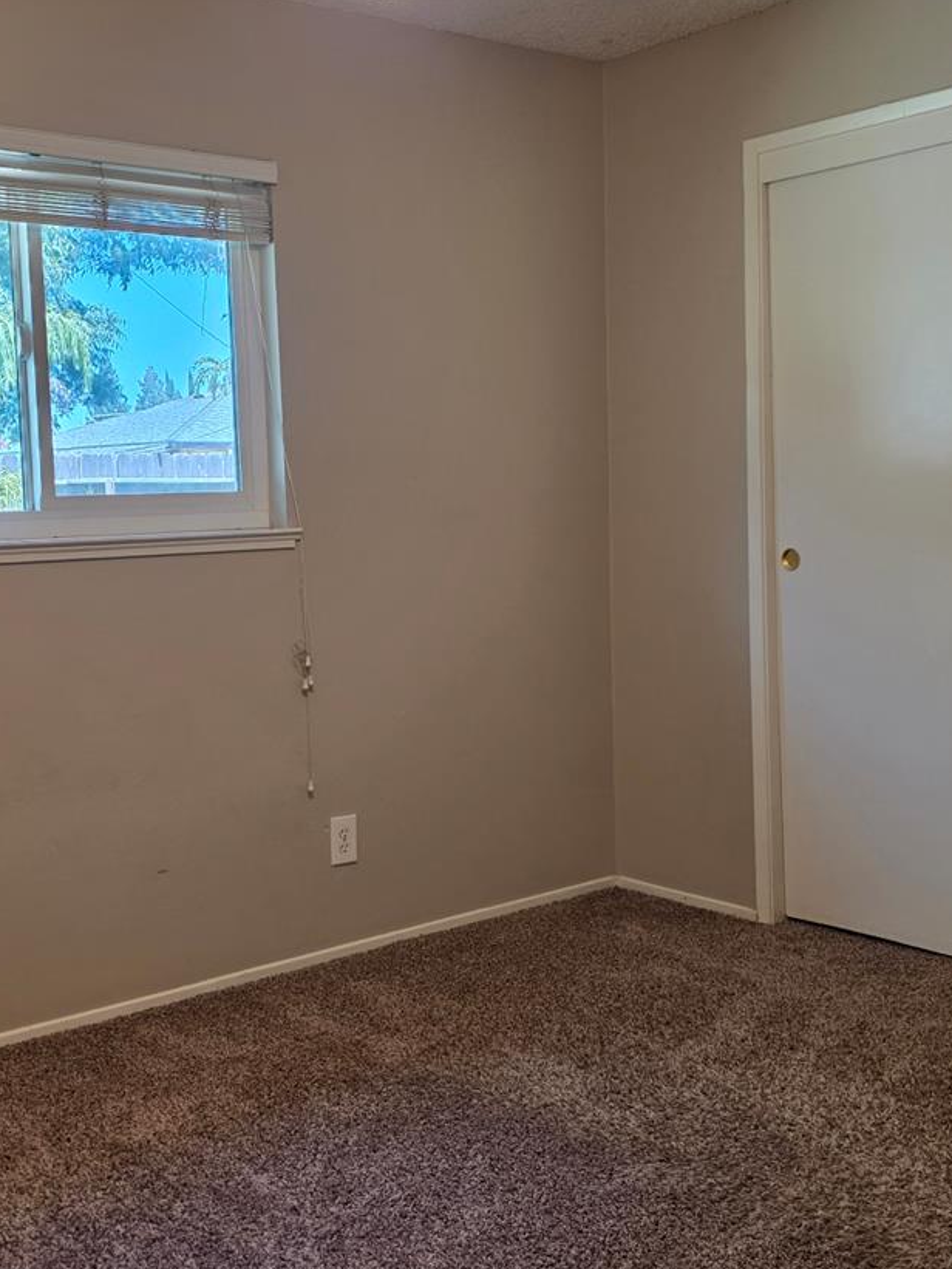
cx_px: 409
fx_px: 1540
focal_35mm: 42
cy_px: 609
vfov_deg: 44.8
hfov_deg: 34.3
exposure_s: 1/120
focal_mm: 6.3
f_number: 1.7
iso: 125
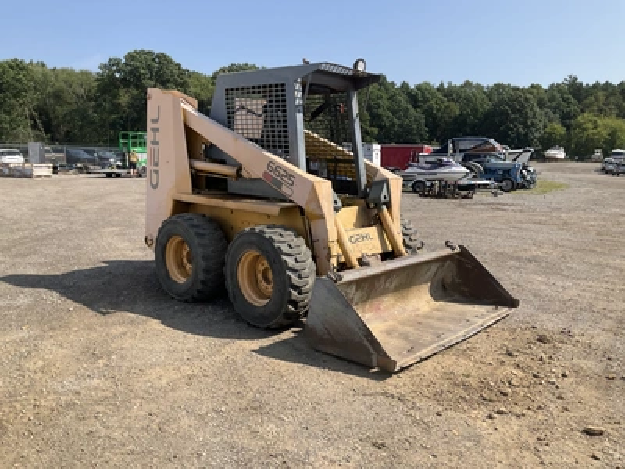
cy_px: 234
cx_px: 312
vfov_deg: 48.2
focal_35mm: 29
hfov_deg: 61.7
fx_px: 524
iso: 25
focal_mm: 3
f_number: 1.8
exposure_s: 1/1534
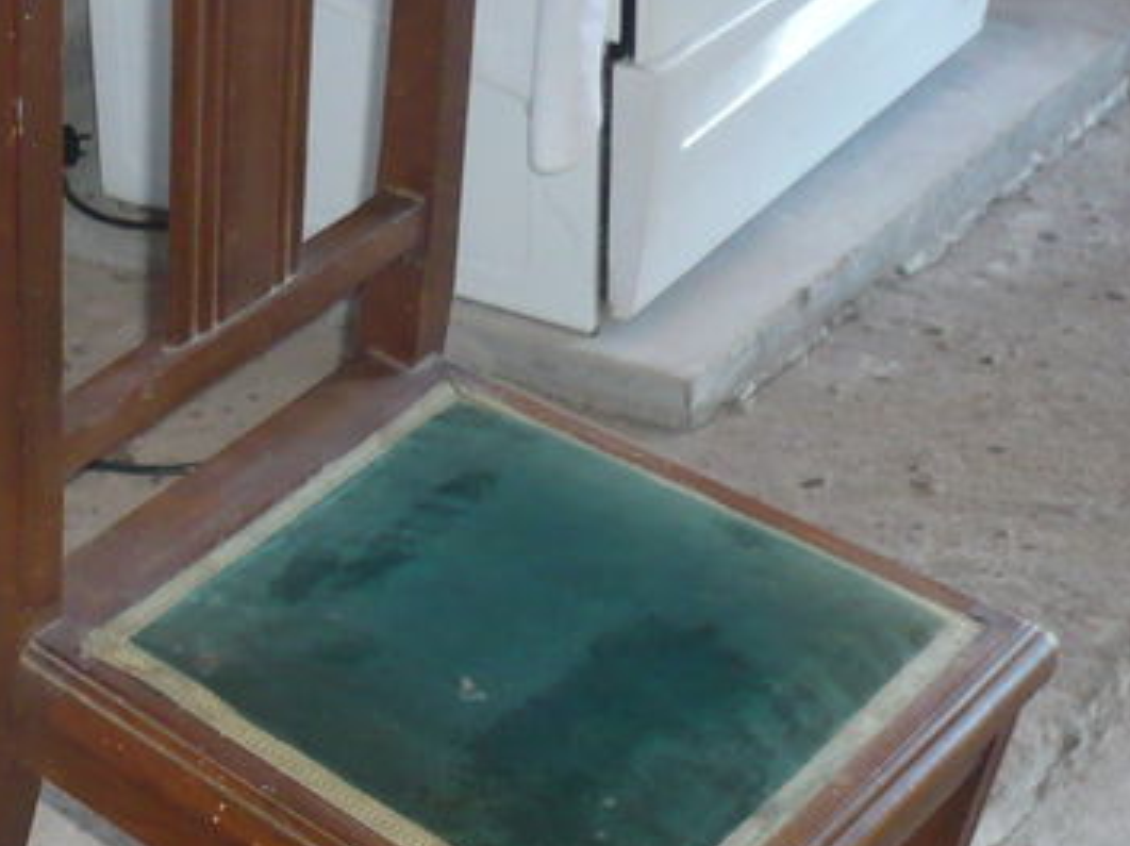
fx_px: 3230
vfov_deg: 14.8
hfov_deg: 19.2
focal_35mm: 99
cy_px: 757
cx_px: -22
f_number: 2.8
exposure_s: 1/30
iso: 200
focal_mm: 5.8
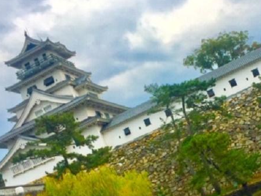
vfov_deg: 27.2
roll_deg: +22.7
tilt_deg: +7.8
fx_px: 399
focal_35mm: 53
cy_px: 145
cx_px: 170
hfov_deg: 35.9
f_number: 2.2
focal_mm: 4.15
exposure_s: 1/1276
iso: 32
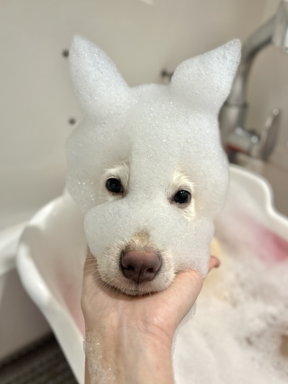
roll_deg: -2.0
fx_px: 288
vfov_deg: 67.3
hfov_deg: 53.1
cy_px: 192
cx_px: 144
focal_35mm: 26
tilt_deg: -35.7
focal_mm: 5.1
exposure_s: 1/60
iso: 80
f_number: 1.6
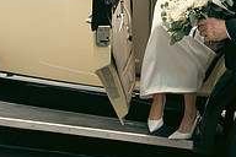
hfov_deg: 17.2
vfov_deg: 11.5
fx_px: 773
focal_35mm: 118
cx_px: 189
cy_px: 9
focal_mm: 26
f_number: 3.5
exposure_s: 1/640
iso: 125
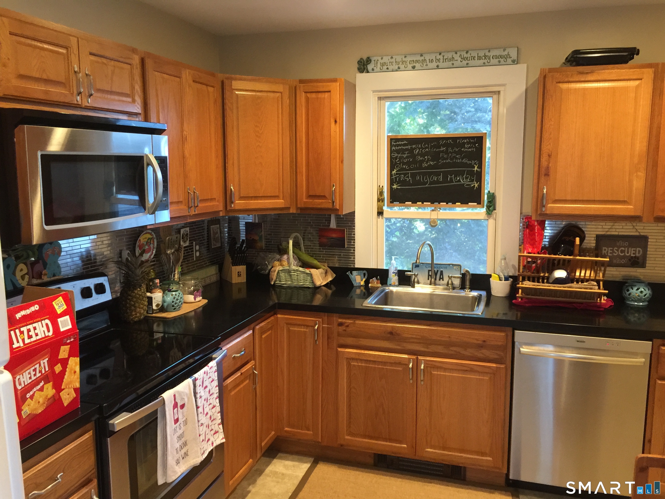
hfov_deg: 61.7
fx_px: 557
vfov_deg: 48.2
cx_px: 332
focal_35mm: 29
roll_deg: -1.3
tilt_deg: -8.3
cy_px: 250
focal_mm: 4.15
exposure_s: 1/15
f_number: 2.2
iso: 100
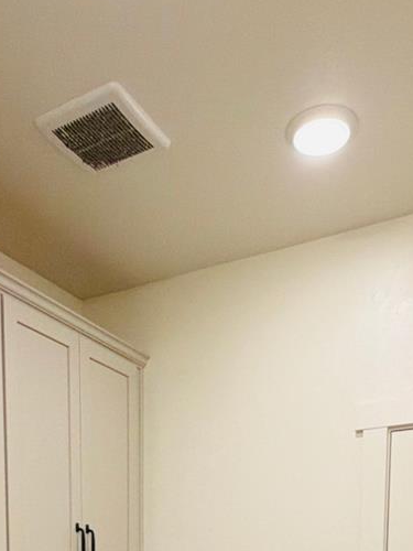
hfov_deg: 34.2
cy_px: 656
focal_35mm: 42
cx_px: 165
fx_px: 668
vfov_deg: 35.5
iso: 200
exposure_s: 1/60
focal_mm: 2.22
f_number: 2.2
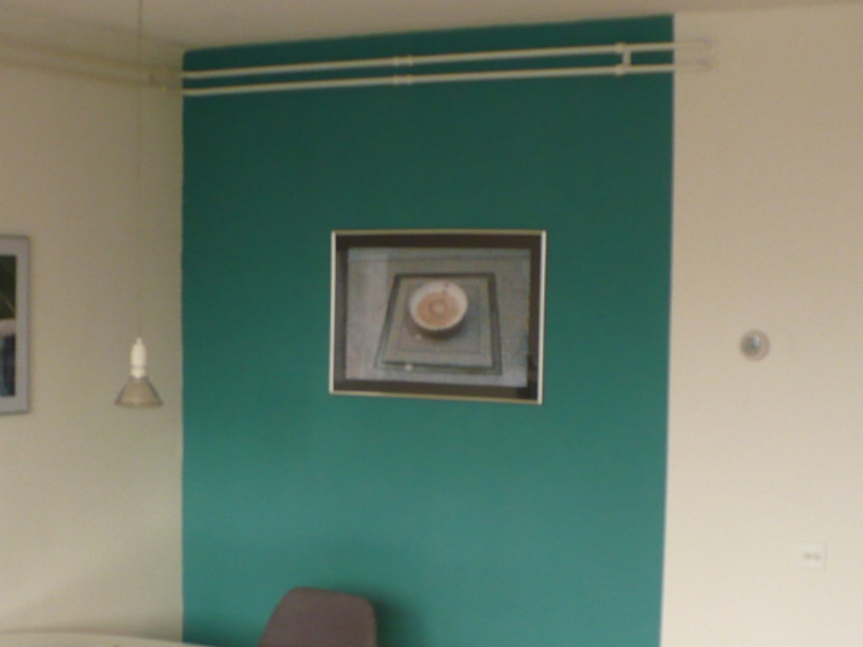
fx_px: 1571
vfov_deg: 23.1
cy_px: 485
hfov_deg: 30.6
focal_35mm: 63
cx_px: 323
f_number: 2.8
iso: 200
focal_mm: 6.1
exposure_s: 1/25
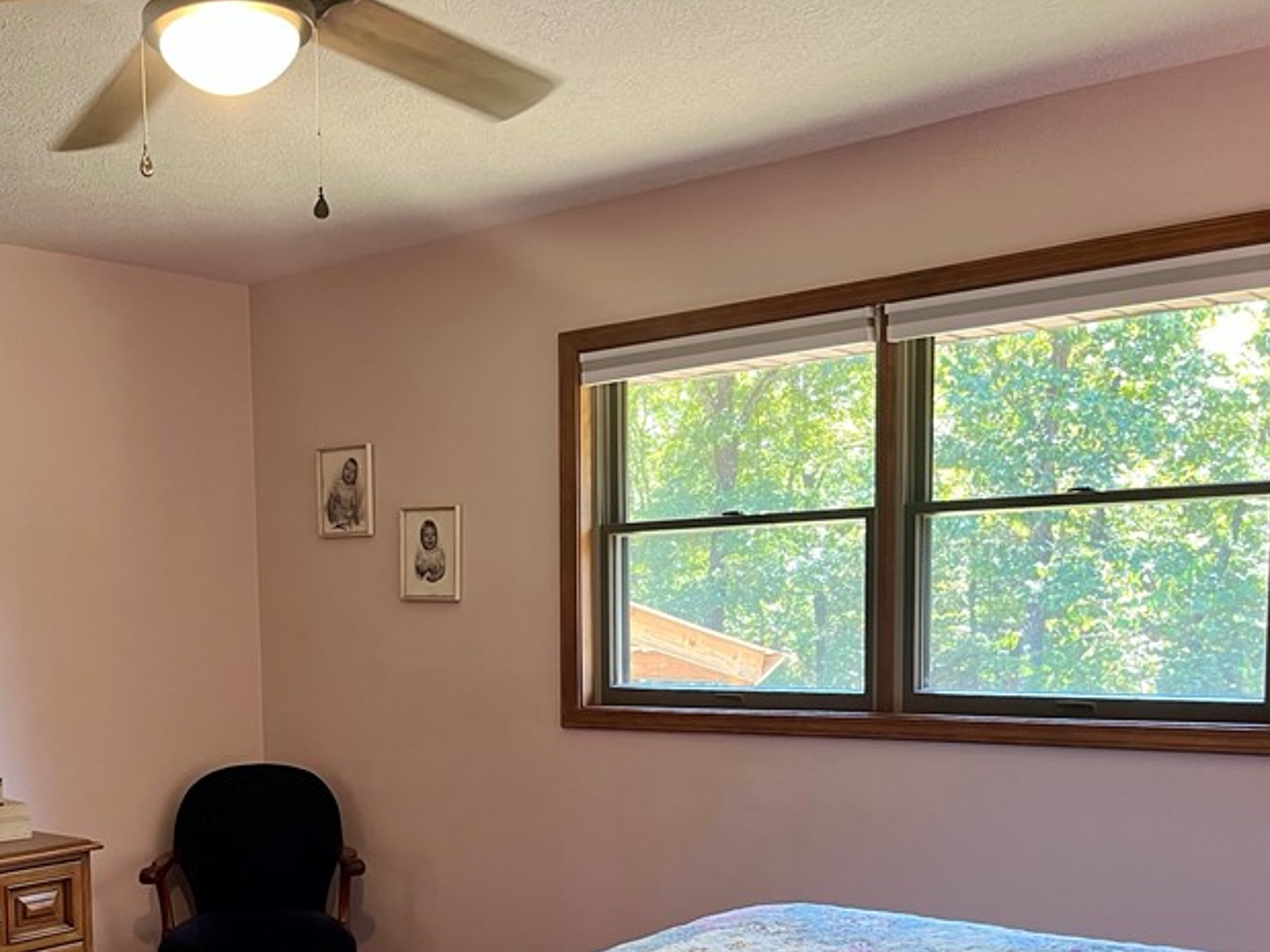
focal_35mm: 43
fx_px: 1577
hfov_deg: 42.7
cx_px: 347
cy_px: 751
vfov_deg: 32.7
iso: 125
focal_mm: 5.1
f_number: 1.6
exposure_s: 1/60
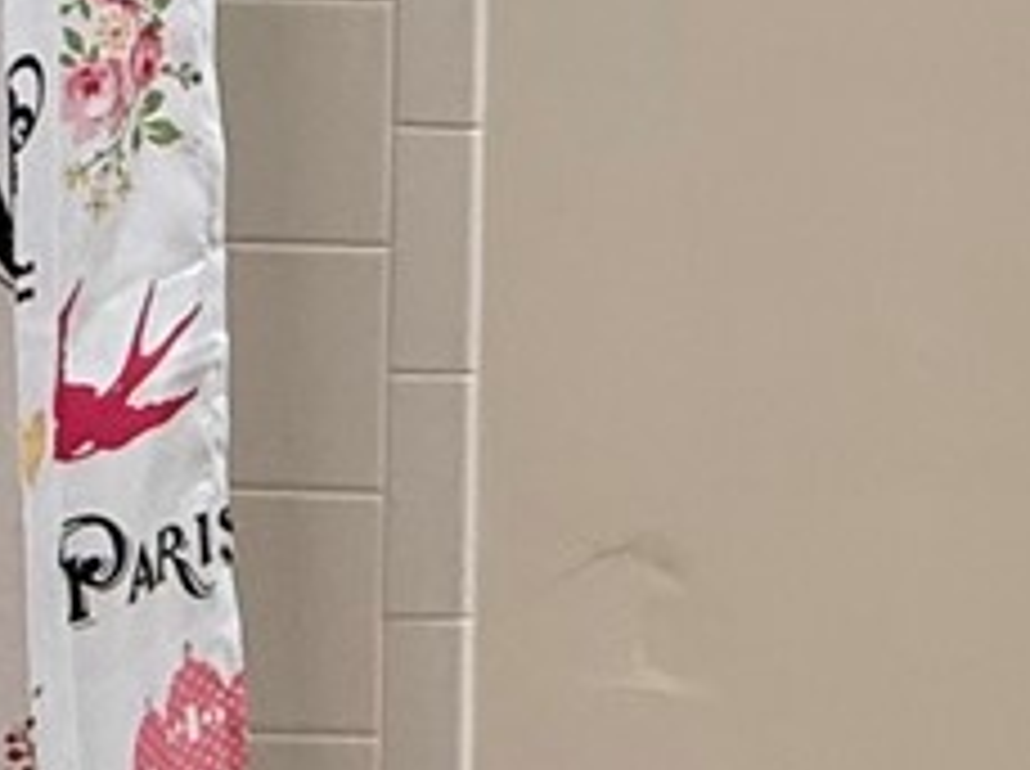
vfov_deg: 14.8
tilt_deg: -3.0
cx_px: 1421
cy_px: -9
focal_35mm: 98
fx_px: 2911
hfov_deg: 18.4
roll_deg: -2.5
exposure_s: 1/120
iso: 125
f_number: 2.2
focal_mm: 2.22
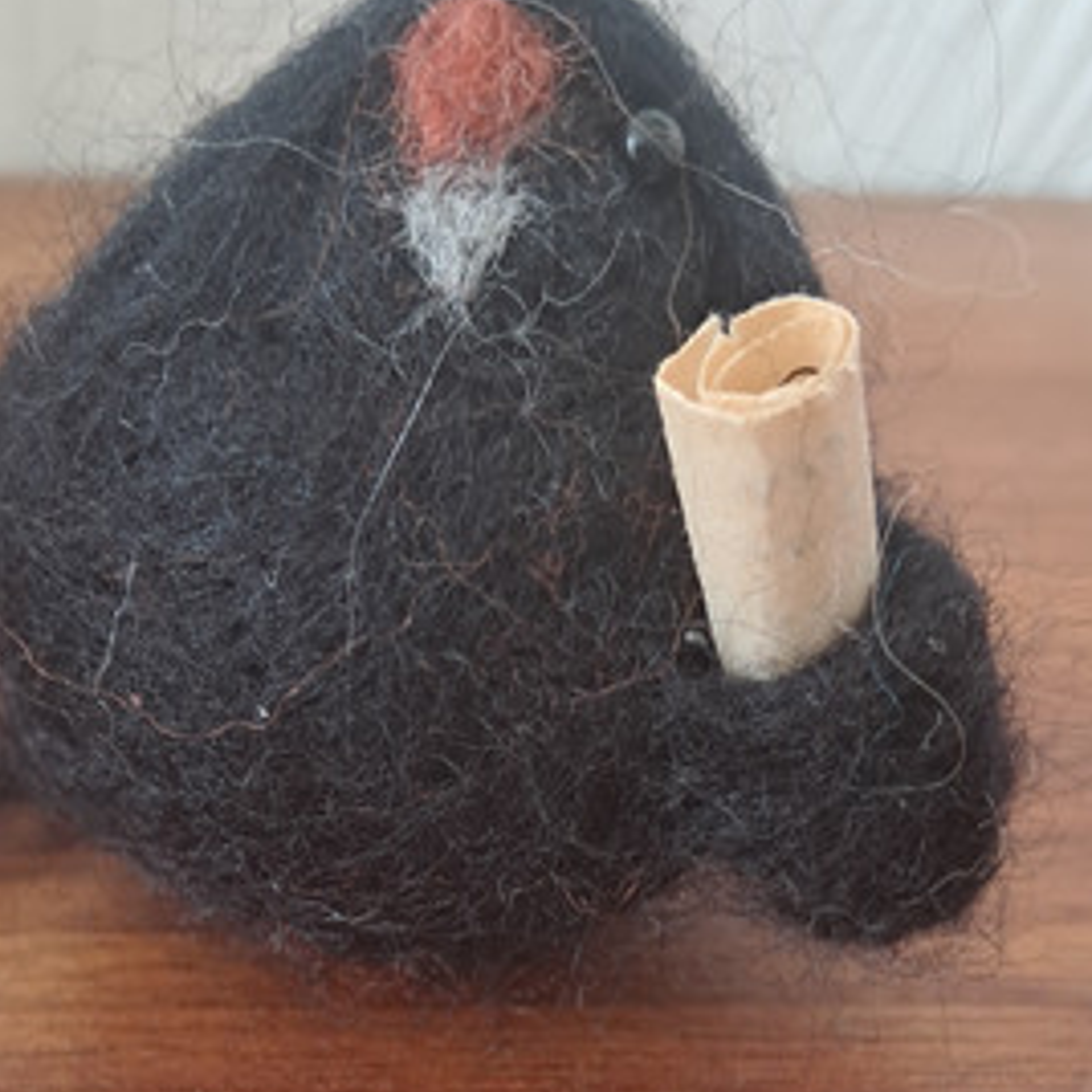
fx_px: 2034
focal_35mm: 57
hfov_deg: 29.9
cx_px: 420
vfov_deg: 29.8
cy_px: 758
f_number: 1.8
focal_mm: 4
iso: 100
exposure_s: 1/50
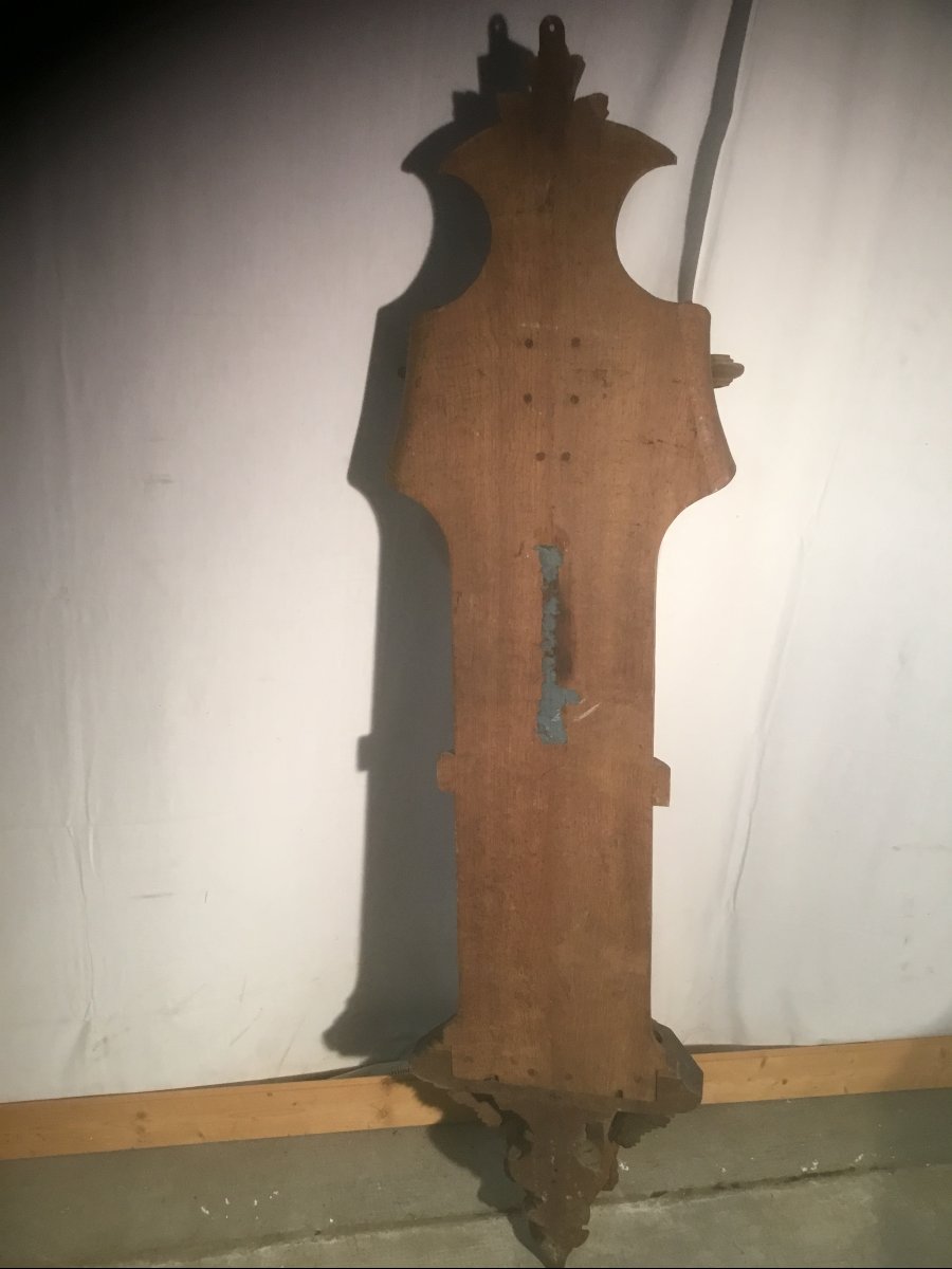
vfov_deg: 58.4
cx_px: 476
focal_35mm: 31
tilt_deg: -26.0
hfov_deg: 45.4
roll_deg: -6.9
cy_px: 634
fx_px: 1137
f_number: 2.4
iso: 100
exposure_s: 1/33
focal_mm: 3.3
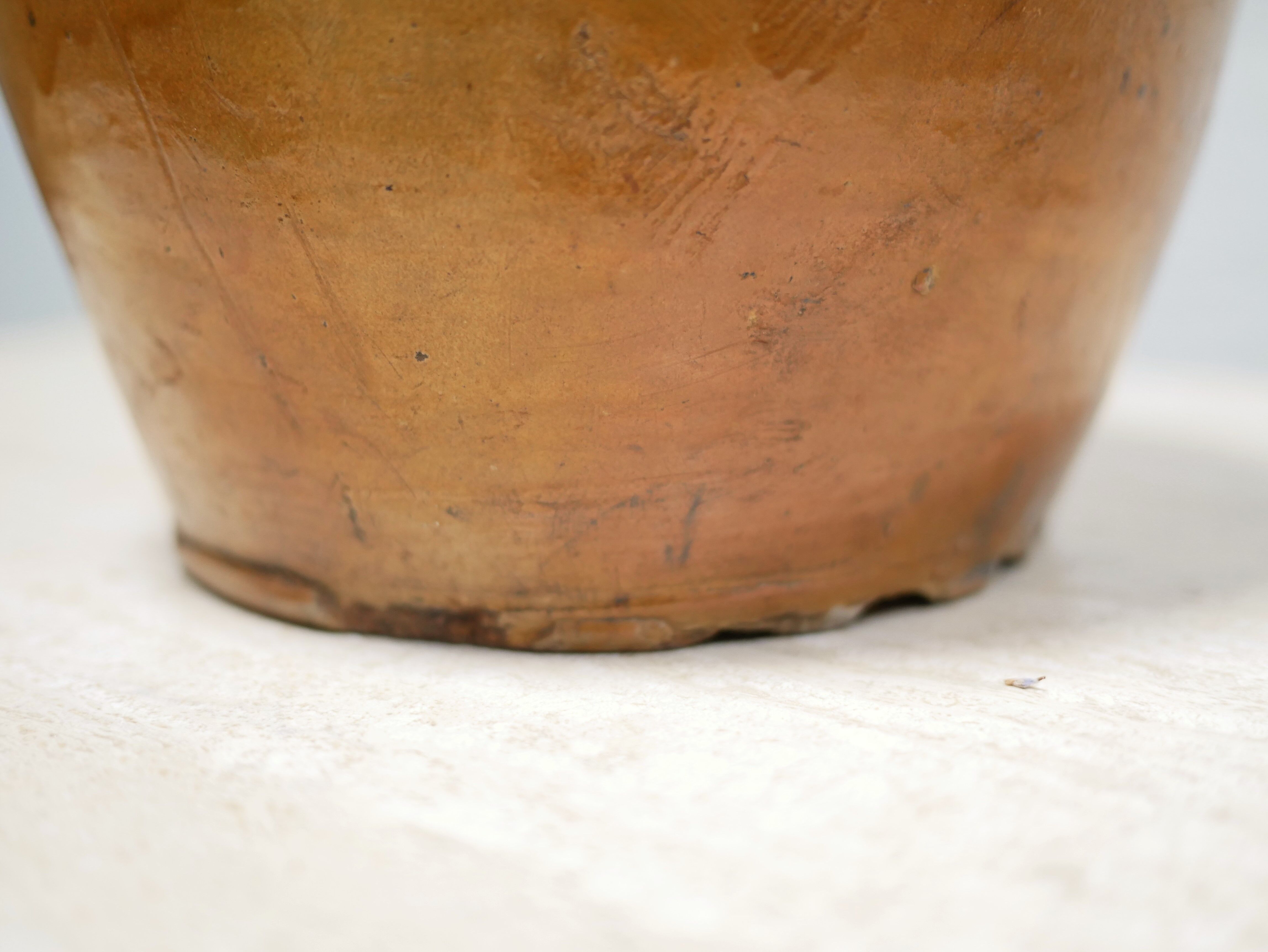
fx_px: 1466
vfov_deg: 36.0
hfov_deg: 46.8
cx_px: 634
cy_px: 476
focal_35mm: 40
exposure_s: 1/60
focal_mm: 20
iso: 500
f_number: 1.7
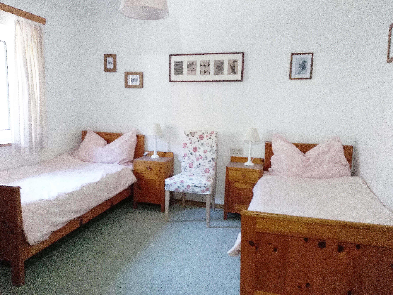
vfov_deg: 53.1
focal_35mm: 26
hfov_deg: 67.3
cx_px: 196
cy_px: 148
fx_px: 295
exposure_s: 1/30
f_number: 2
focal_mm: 3.54
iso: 541
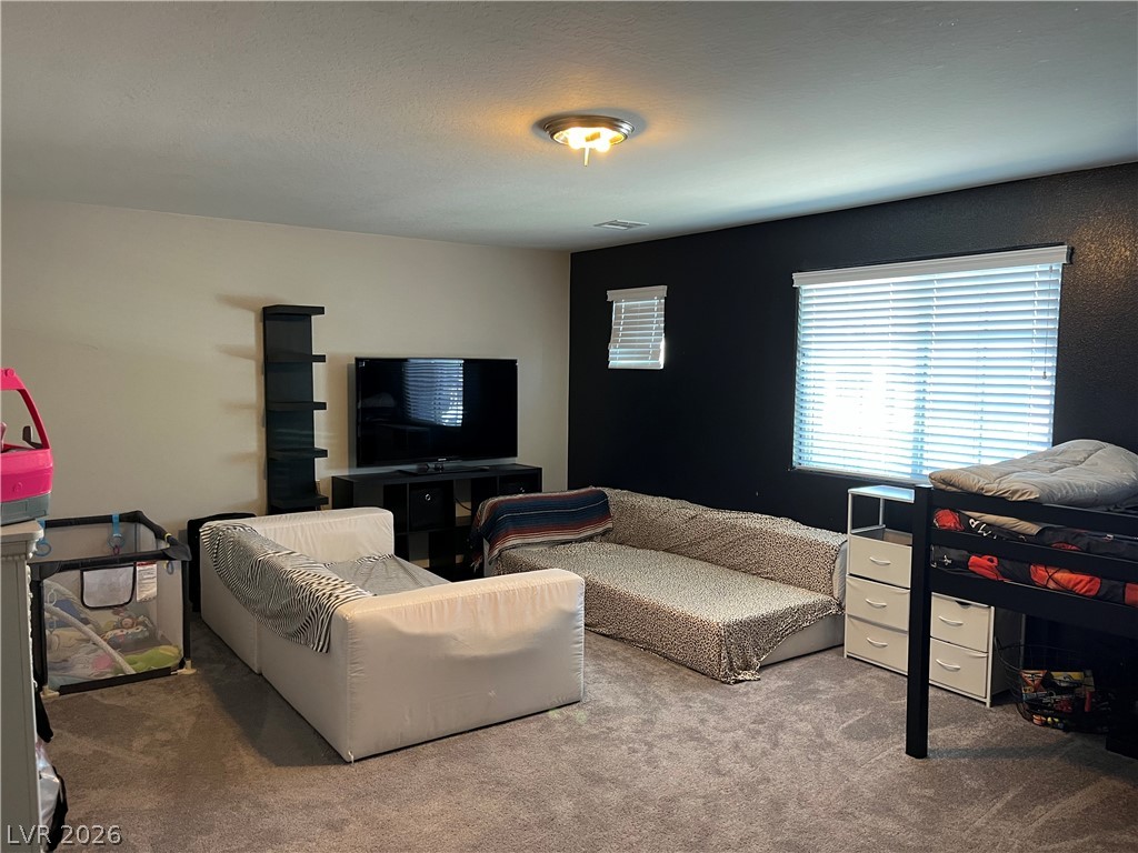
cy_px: 426
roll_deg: -0.4
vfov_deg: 53.1
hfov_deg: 67.3
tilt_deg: -4.1
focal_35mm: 26
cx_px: 569
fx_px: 855
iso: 200
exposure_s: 1/60
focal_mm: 5.1
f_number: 1.6
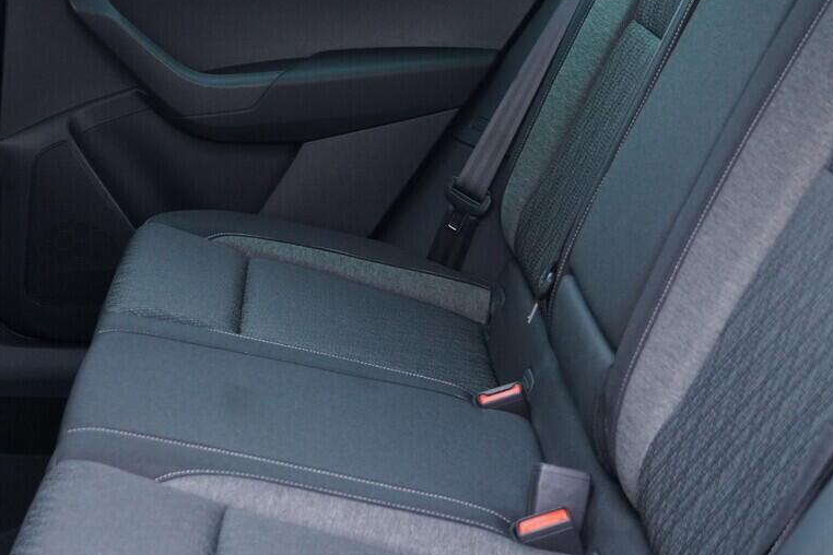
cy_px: 160
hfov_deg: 29.5
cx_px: 295
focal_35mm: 68
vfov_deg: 19.9
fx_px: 1573
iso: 640
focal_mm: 24
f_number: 2.8
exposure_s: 1/40
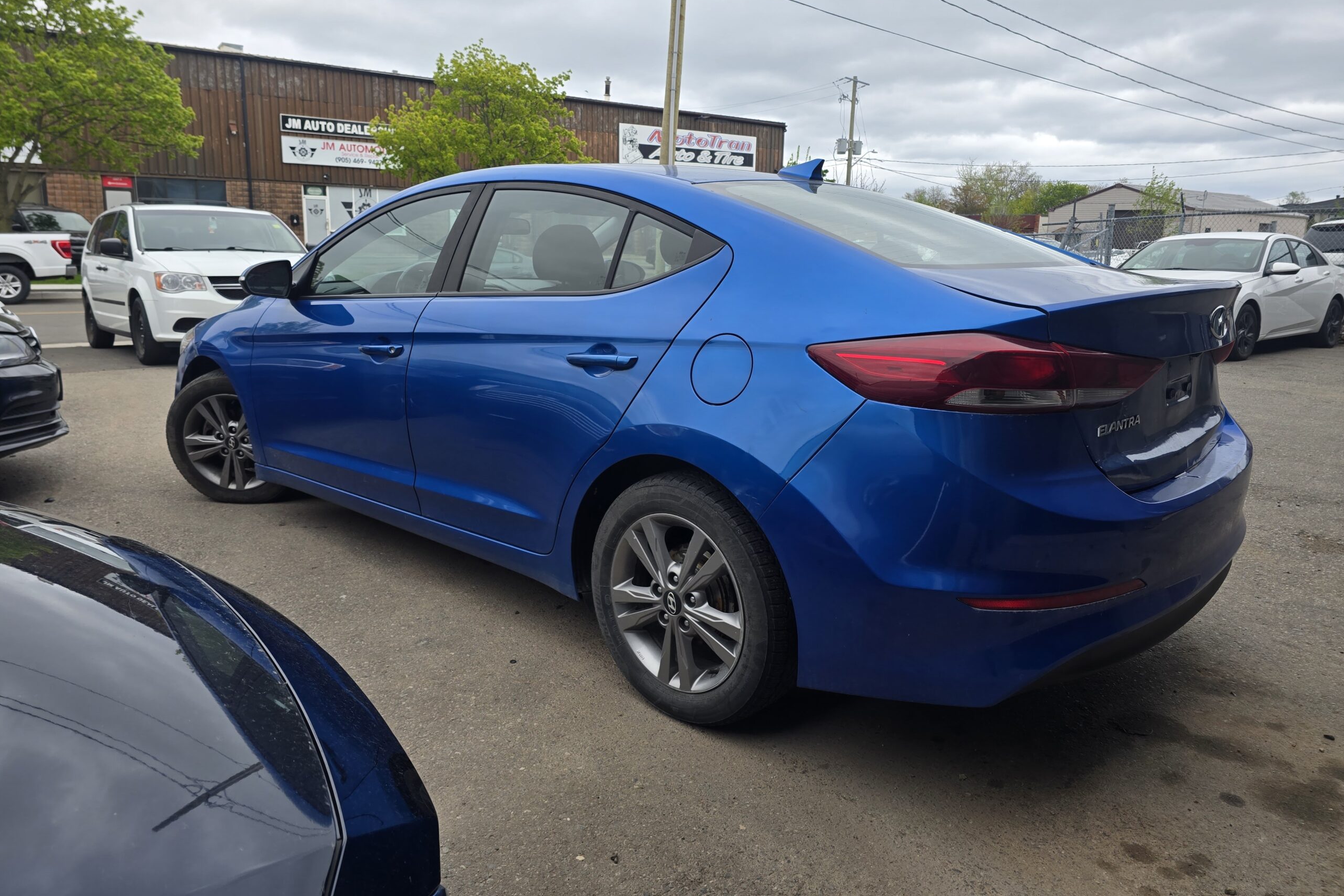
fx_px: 896
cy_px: 391
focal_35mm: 24
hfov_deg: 73.7
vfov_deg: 53.0
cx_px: 673
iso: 16
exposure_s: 1/180
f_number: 1.7
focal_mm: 6.3
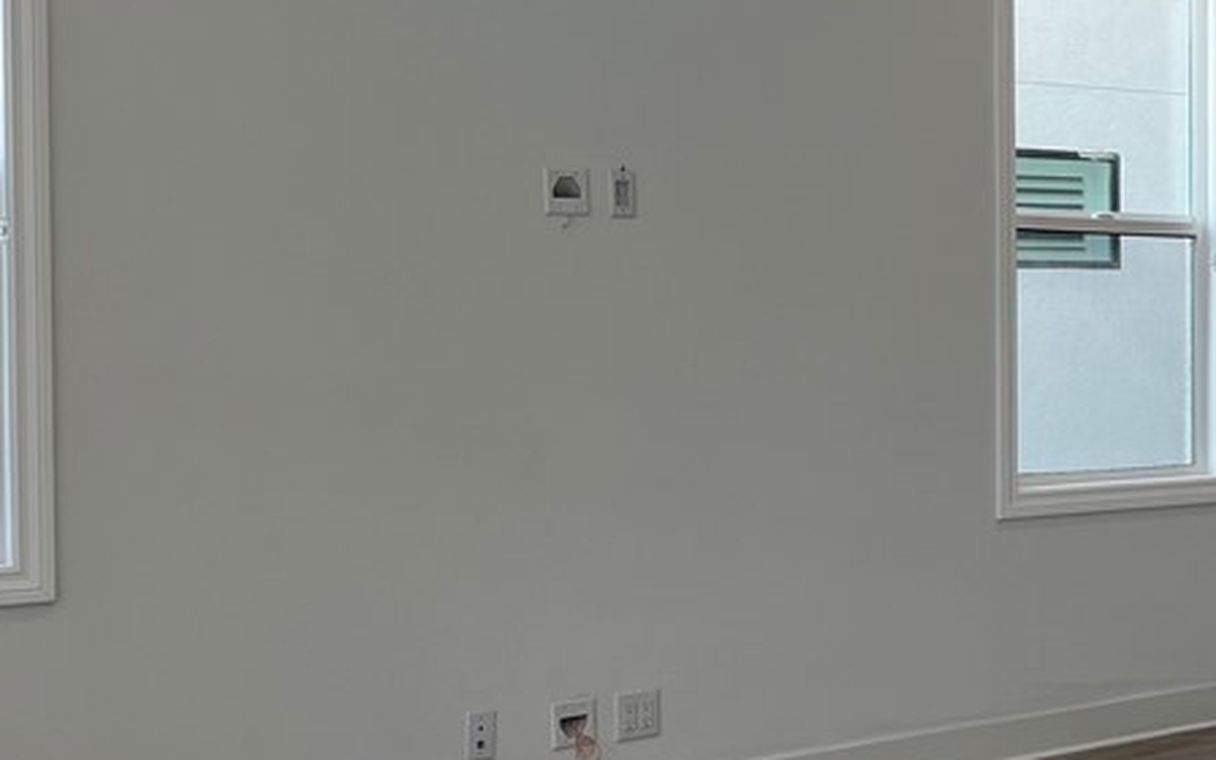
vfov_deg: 20.6
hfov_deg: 31.3
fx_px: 2088
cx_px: 1045
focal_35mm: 63
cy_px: 364
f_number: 1.5
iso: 40
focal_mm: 5.7
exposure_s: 1/186
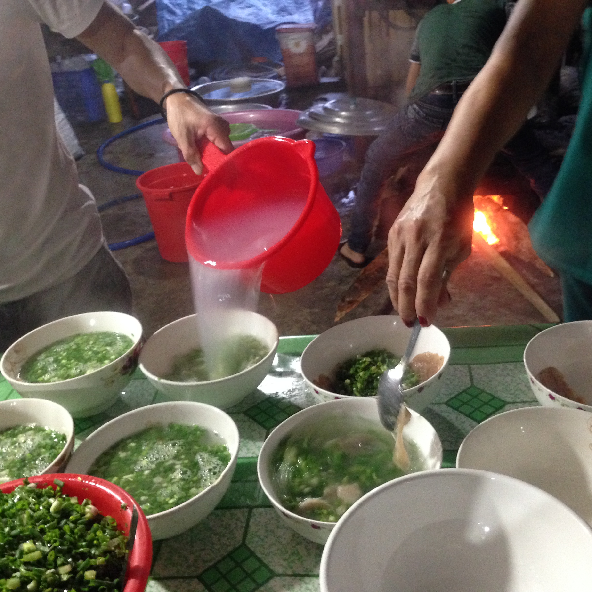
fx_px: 755
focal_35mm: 39
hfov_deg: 42.8
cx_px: 312
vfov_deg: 42.8
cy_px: 296
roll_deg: +8.7
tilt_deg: -26.9
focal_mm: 4.12
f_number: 2.4
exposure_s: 1/15
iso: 400
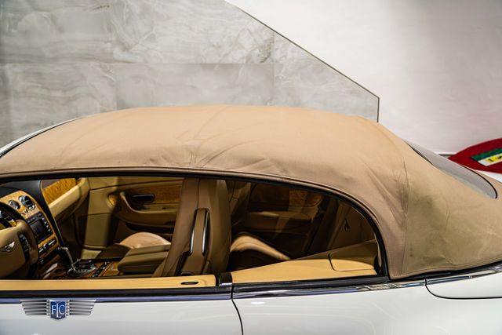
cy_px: 168
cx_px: 251
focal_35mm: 30
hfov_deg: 61.9
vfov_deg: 43.6
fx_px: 418
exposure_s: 1/80
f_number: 4
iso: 1250
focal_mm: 30
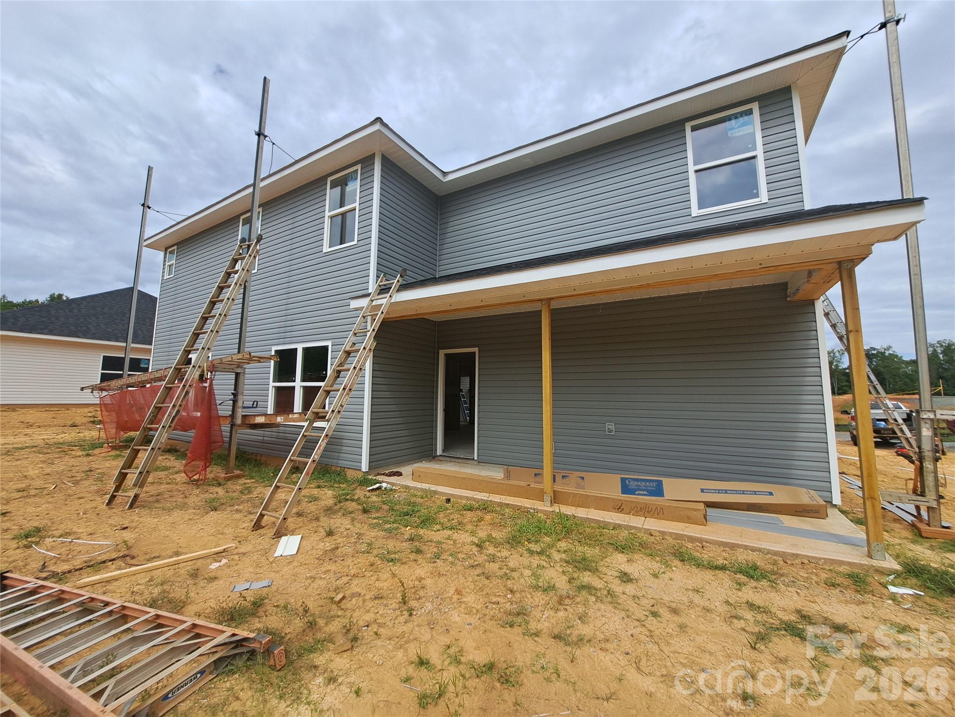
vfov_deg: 89.9
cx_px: 478
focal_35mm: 13
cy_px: 358
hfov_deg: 106.2
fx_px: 359
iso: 50
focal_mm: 1.74
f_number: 2.2
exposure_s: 1/1437
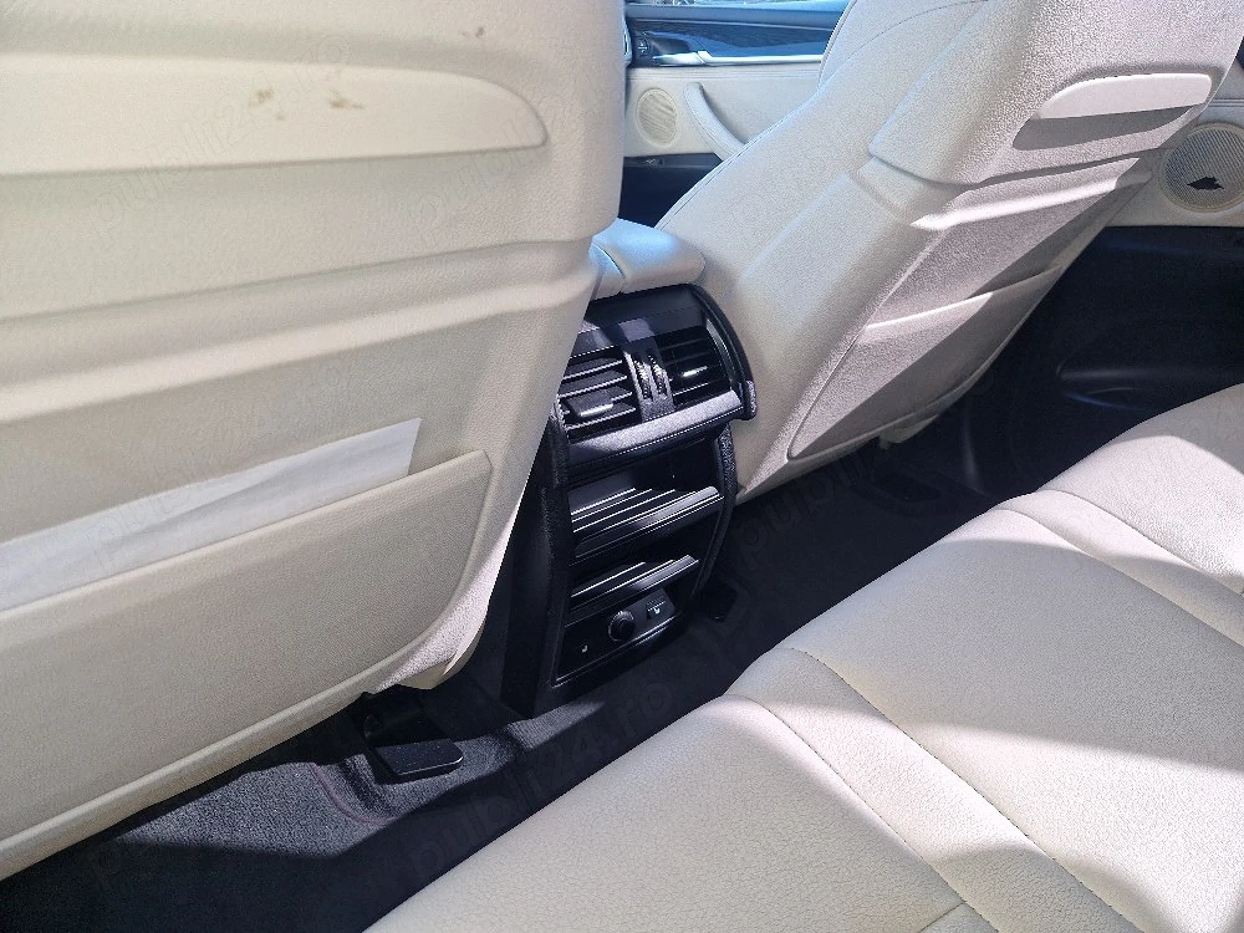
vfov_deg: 58.9
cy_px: 466
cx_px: 622
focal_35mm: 23
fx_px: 827
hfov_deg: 73.9
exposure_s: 1/100
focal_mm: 5.4
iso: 50
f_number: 1.8
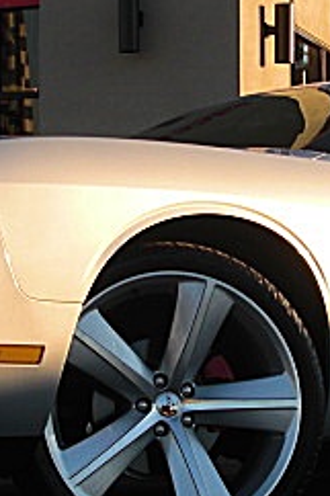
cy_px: 223
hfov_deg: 13.8
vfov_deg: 20.6
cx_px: 193
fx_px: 1363
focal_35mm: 99
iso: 50
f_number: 2.8
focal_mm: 6.3
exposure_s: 1/640
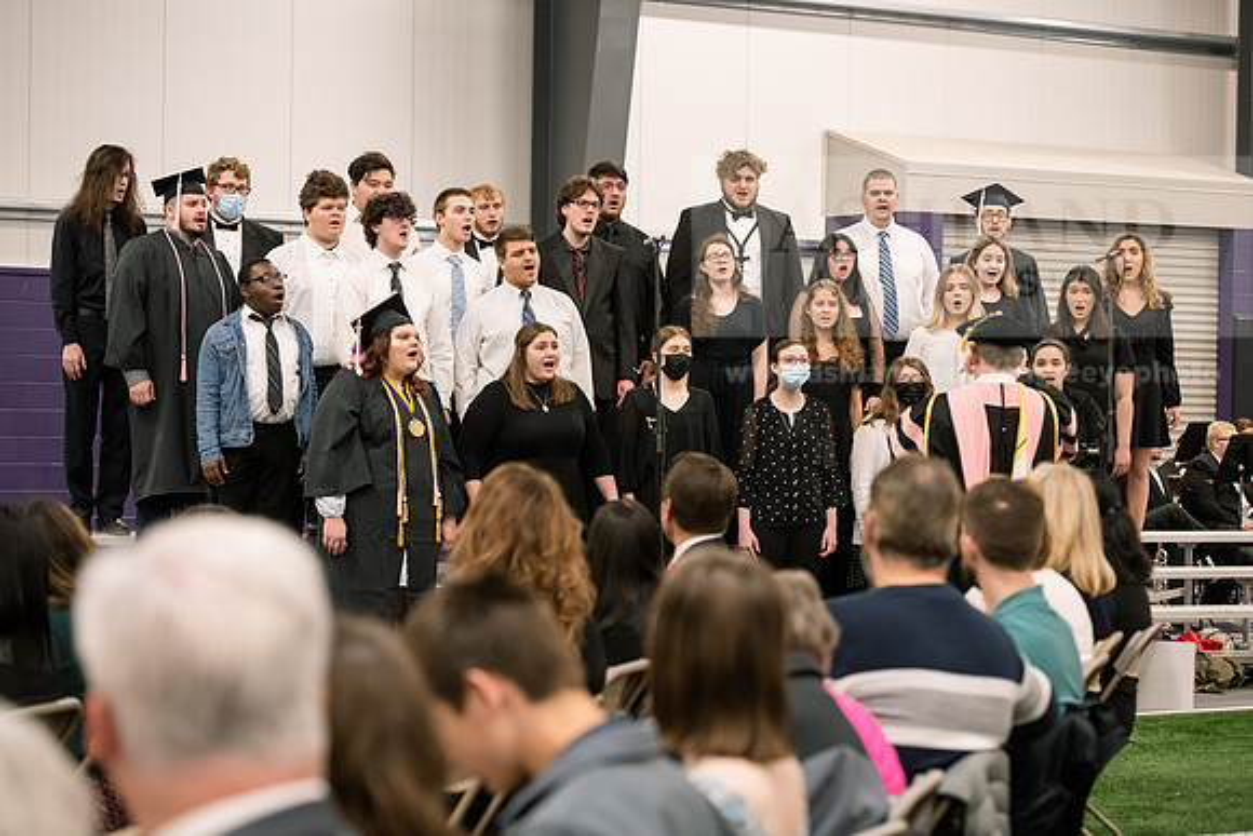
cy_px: 418
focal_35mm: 82
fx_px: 2855
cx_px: 626
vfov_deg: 16.7
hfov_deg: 24.8
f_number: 3.5
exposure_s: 1/200
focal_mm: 82
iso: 2500
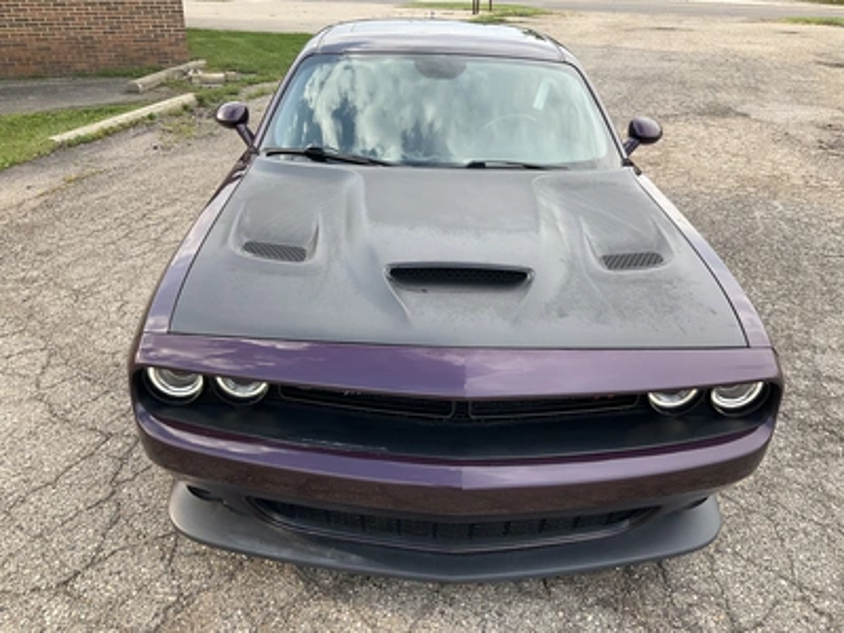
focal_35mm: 29
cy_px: 316
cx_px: 422
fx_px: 707
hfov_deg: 61.7
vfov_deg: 48.2
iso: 25
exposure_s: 1/353
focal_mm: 3
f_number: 1.8
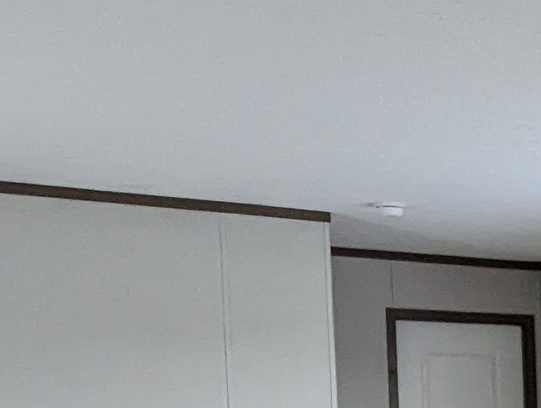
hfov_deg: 21.1
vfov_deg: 16.8
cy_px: 585
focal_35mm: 81
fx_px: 1268
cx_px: 759
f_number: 2.2
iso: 635
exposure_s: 1/120
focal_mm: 2.35
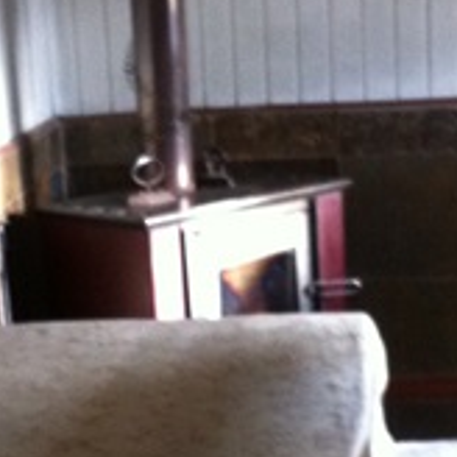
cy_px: 373
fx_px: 1688
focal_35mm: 113
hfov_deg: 15.4
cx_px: 206
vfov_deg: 15.3
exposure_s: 1/15
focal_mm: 3.85
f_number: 2.8
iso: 250
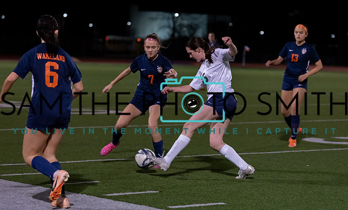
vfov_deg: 9.7
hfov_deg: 16.0
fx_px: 1240
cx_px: 205
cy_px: 96
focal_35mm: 132
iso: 4000
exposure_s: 1/1000
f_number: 2.8
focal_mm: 105
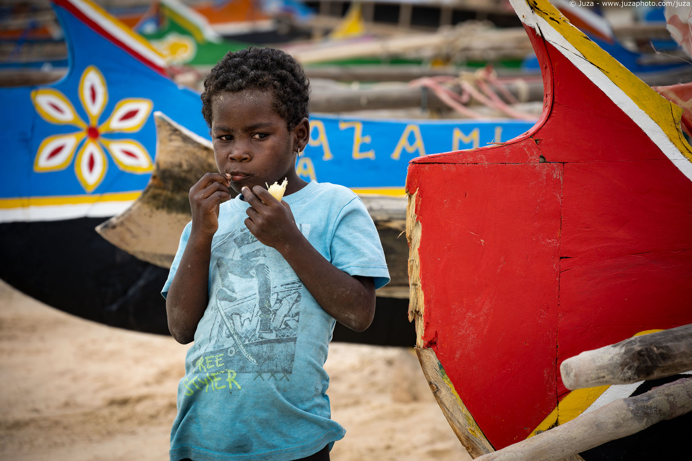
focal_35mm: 150
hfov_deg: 13.7
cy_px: 230
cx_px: 346
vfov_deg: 9.1
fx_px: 2889
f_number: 6.3
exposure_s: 1/250
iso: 1000
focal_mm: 150.3
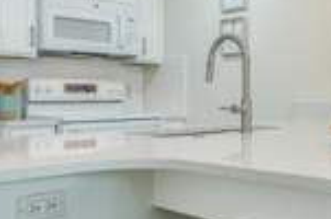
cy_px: 89
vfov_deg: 26.3
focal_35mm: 51
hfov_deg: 36.1
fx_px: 468
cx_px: 309
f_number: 7.1
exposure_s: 1/100
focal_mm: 16
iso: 200
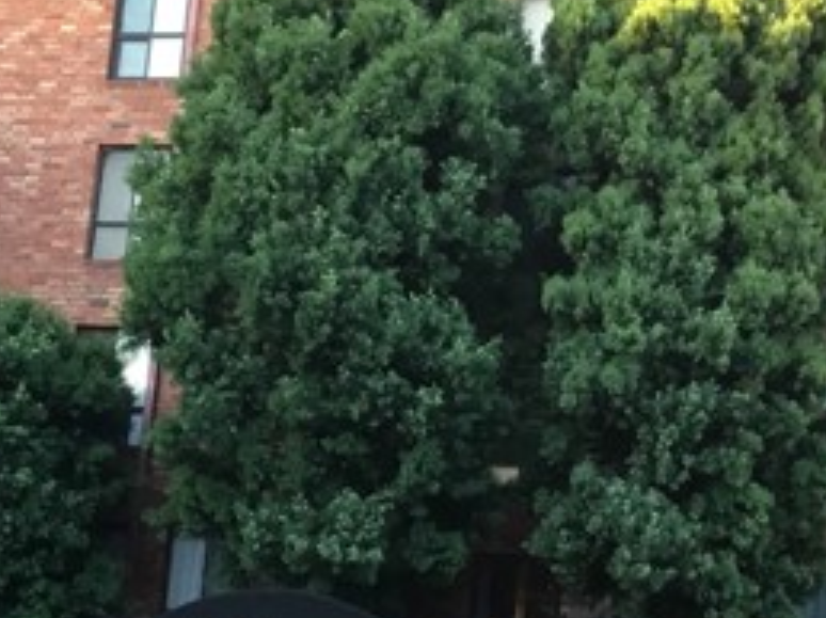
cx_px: 359
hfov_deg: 25.3
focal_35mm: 77
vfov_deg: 19.0
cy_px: 461
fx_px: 1836
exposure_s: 1/30
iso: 32
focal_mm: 3.3
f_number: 2.4
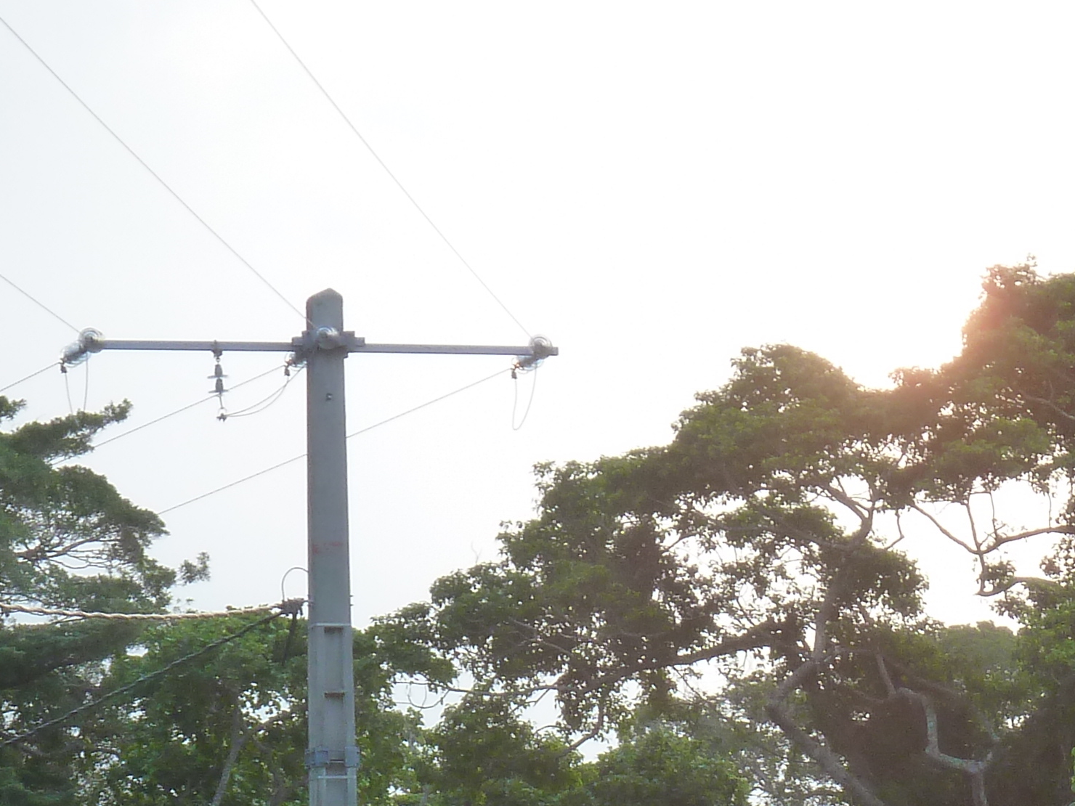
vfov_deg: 5.3
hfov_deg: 7.0
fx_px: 8726
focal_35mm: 281
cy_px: 850
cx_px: 971
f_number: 4.3
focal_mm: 17
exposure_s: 1/50
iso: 125
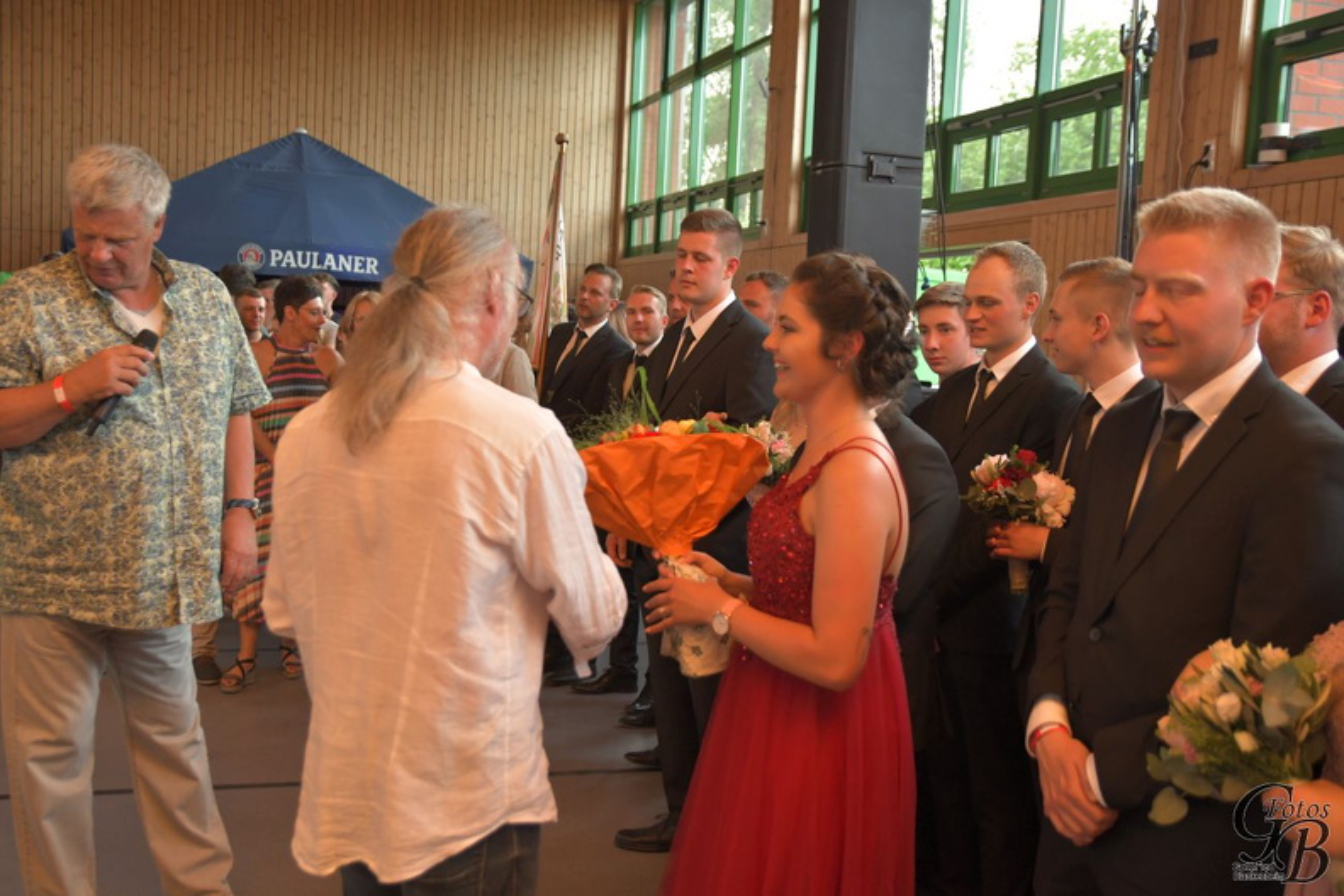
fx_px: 1456
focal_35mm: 39
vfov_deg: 34.2
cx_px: 672
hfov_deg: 49.6
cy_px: 448
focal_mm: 26
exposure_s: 1/200
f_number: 3.2
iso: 1250
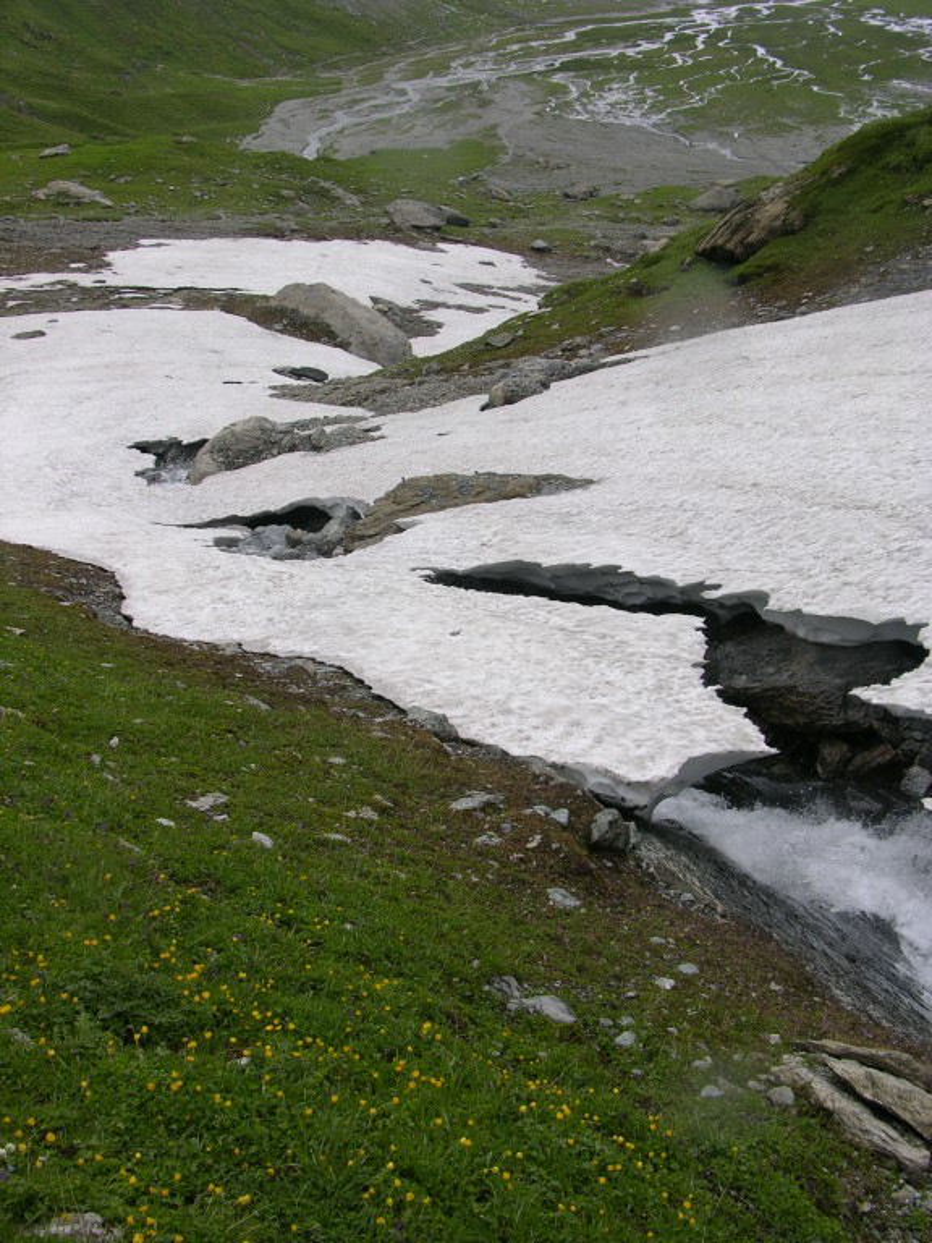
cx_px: 466
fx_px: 1256
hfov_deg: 40.7
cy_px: 622
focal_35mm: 35
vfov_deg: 52.6
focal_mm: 8.9
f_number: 5
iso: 50
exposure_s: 1/177
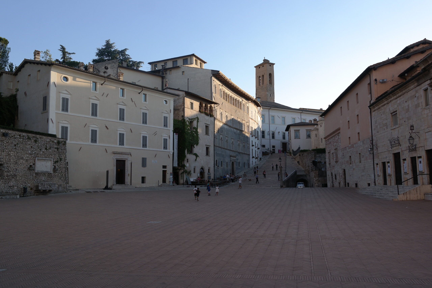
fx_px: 360
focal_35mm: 30
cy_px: 144
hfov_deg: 61.9
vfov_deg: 43.6
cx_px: 216
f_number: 5.6
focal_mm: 20
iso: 100
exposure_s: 1/200
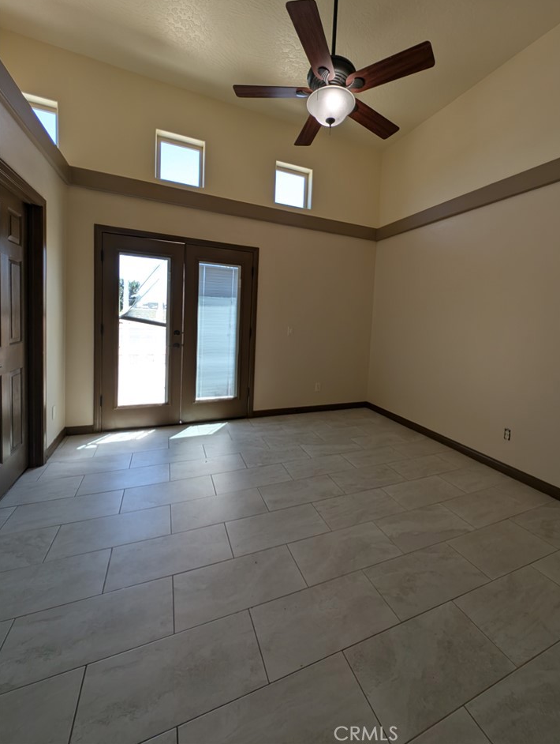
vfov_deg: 105.8
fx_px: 280
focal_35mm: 13
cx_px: 301
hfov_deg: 89.9
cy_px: 342
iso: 48
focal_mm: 2.23
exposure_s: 1/240
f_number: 1.95
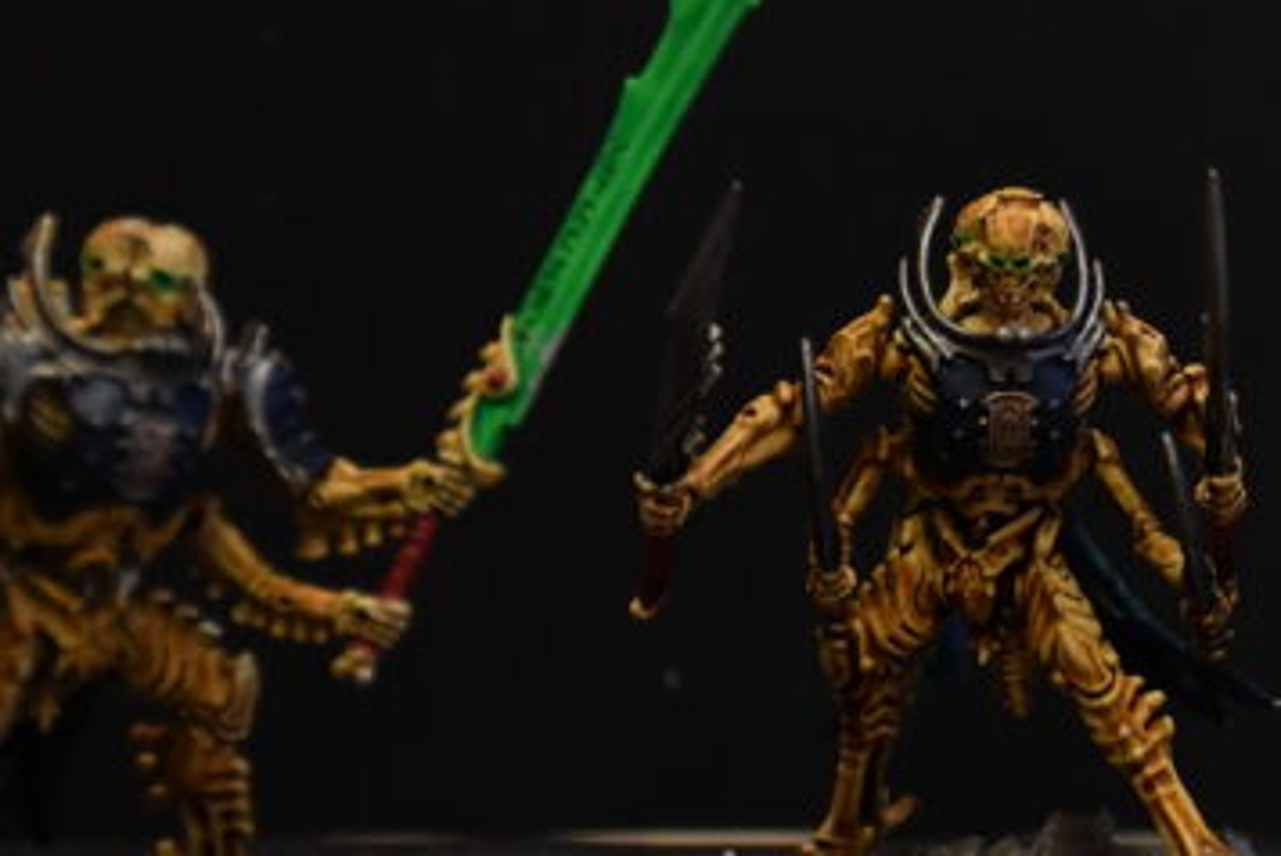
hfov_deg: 11.2
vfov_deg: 7.6
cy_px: 128
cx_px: 1436
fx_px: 6446
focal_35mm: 181
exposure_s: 1/200
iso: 2000
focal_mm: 42
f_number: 4.5
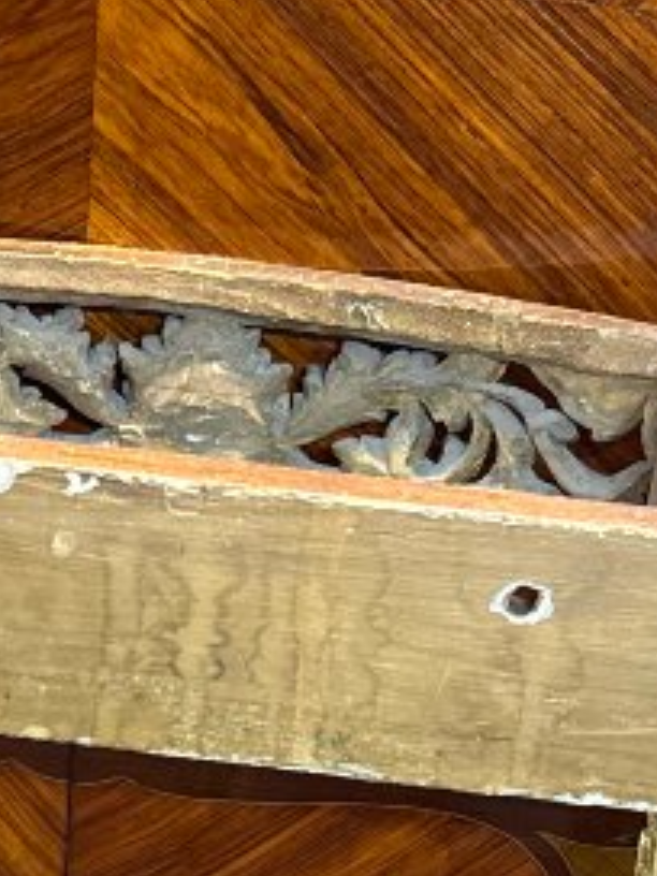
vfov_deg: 17.3
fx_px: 2682
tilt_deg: -37.3
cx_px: 97
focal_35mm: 106
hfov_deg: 13.9
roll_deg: -3.0
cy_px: 1166
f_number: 1.78
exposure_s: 1/50
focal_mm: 6.76
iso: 400
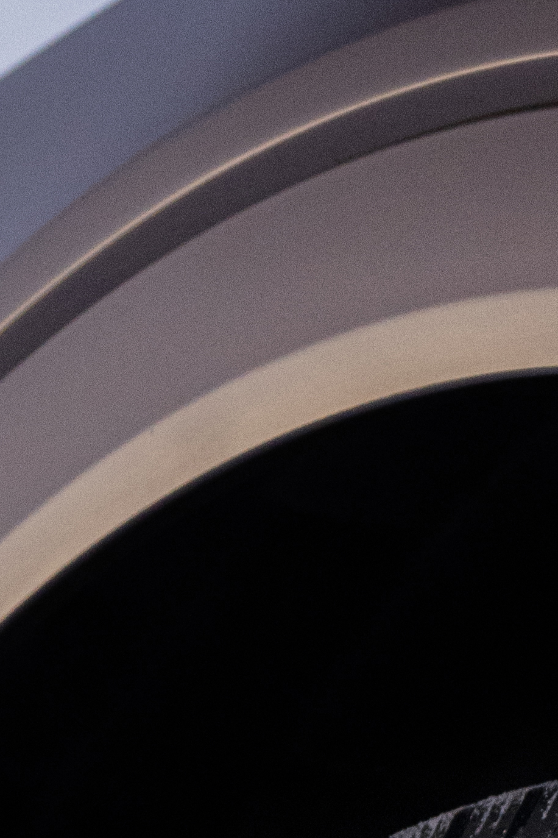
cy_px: 1683
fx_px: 10234
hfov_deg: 3.1
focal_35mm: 440
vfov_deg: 4.6
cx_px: 590
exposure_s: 1/80
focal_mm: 70
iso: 3200
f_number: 3.5
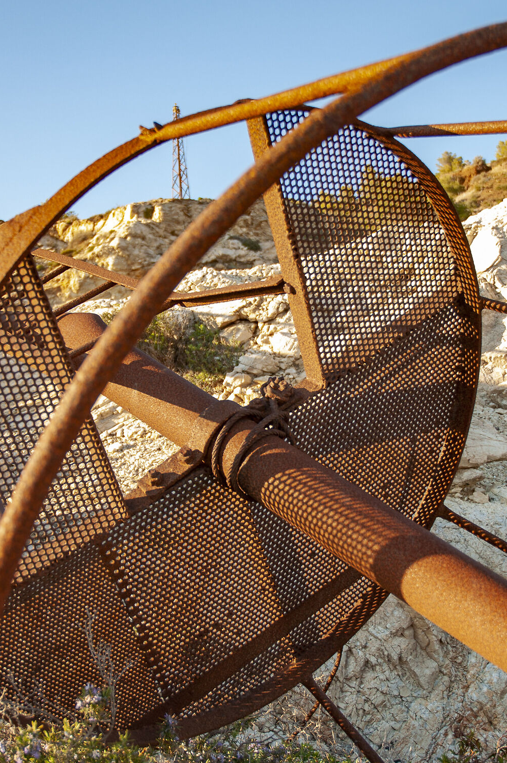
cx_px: 229
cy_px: 390
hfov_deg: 28.0
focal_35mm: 48
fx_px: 1017
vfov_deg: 41.2
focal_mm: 20
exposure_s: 1/400
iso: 200
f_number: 2.8
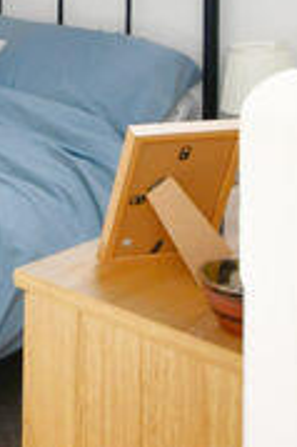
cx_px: -125
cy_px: -141
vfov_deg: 21.3
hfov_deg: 14.9
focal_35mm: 86
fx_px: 1066
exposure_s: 1/125
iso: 200
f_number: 5.6
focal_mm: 10
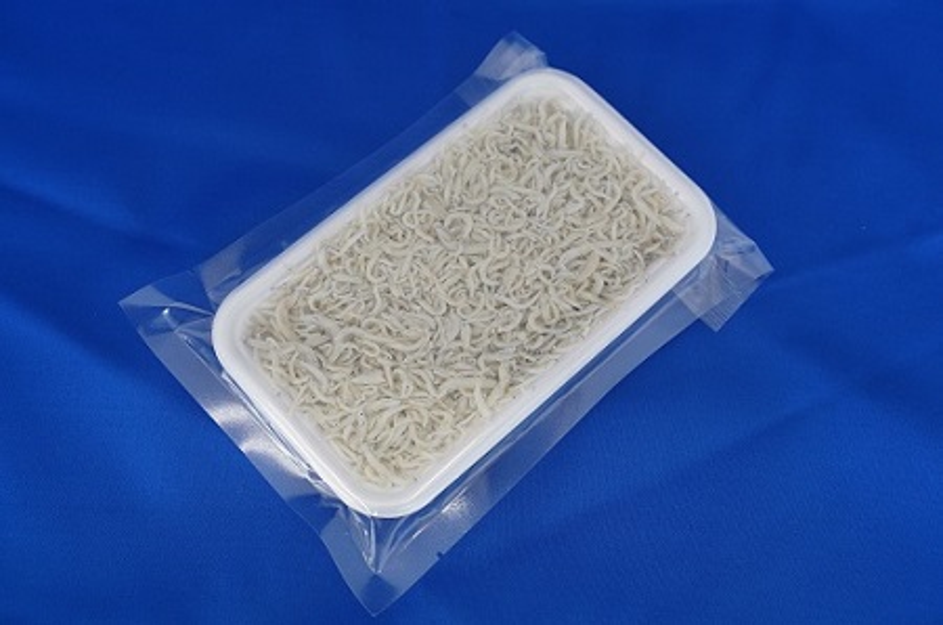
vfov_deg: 32.5
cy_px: 312
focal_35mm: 41
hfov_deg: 47.5
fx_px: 1072
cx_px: 472
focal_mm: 41
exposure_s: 1/125
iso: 1000
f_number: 5.6
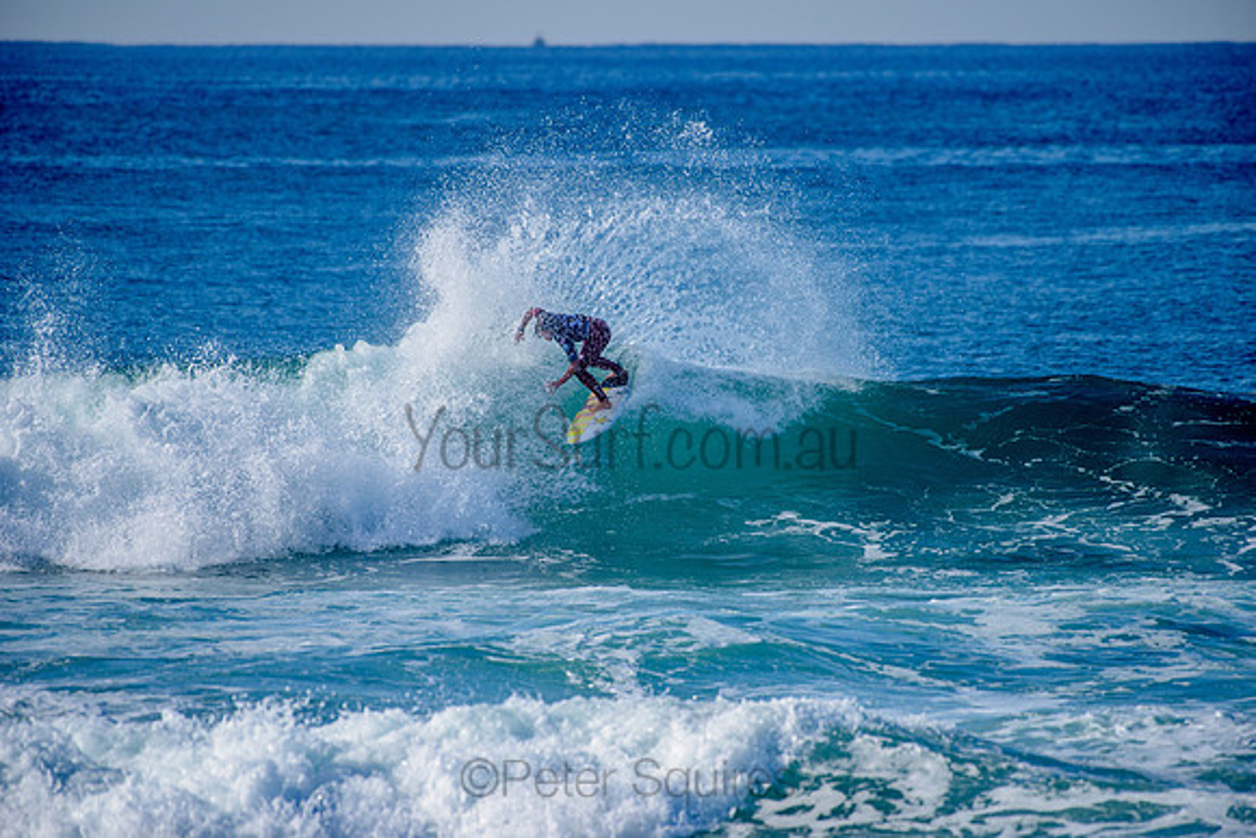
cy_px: 419
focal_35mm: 500
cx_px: 628
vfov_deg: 2.8
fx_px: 17448
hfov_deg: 4.1
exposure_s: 1/1600
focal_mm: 500
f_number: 5.6
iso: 160
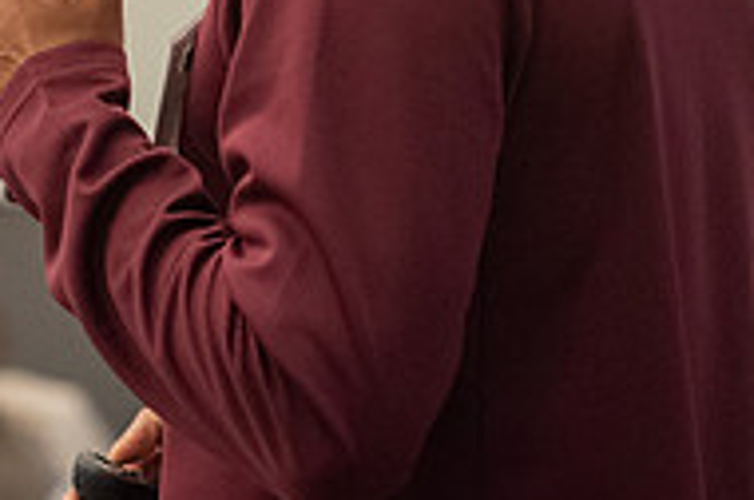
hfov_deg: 3.4
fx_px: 12796
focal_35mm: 612
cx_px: 222
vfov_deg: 2.2
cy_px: -147
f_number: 2.8
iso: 2000
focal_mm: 200
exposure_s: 1/125
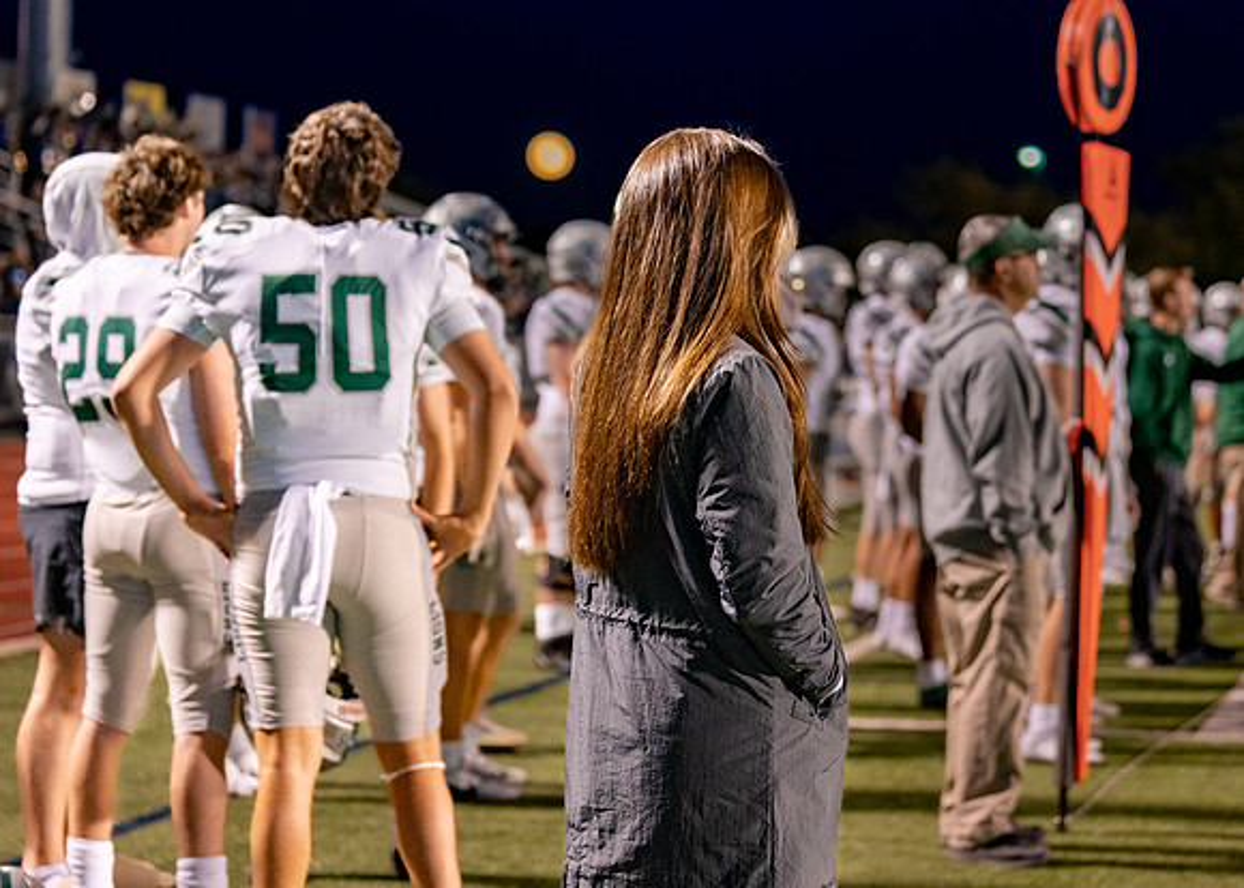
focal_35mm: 91
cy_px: 350
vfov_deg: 15.7
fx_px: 3222
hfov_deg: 21.9
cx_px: 640
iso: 2500
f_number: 2.8
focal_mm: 70
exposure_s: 1/320
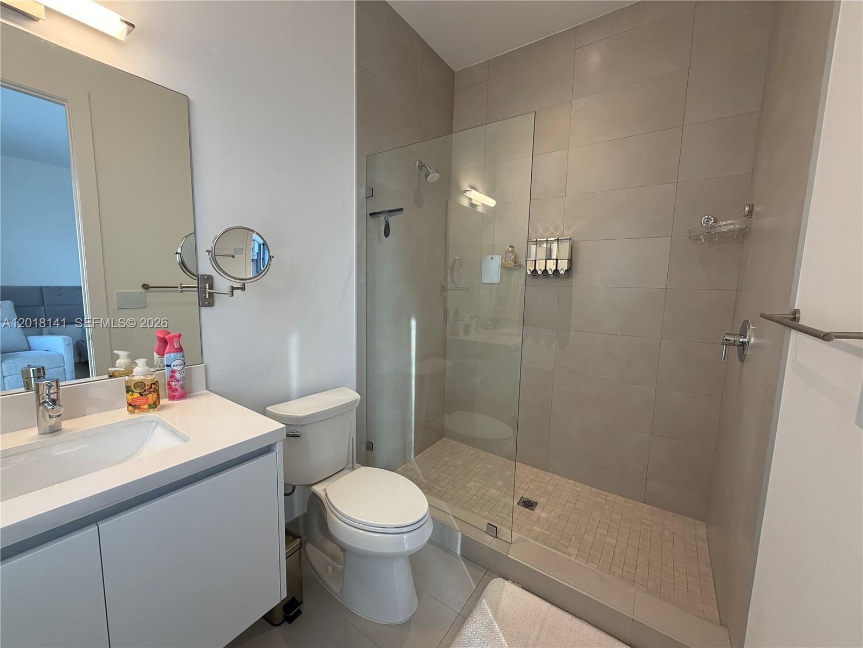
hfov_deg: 102.1
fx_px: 349
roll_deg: -1.3
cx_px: 432
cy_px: 324
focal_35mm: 14
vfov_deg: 85.7
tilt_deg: -6.1
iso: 200
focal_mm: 2.22
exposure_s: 1/120
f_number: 2.2
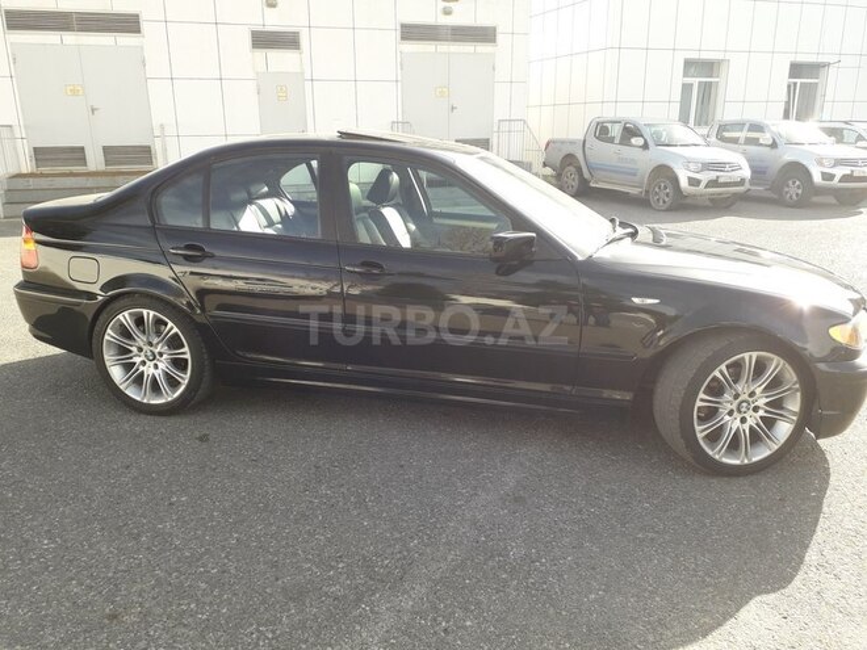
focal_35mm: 27
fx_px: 676
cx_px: 434
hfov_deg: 65.3
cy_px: 325
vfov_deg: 51.4
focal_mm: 3.6
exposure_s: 1/375
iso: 40
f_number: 1.9
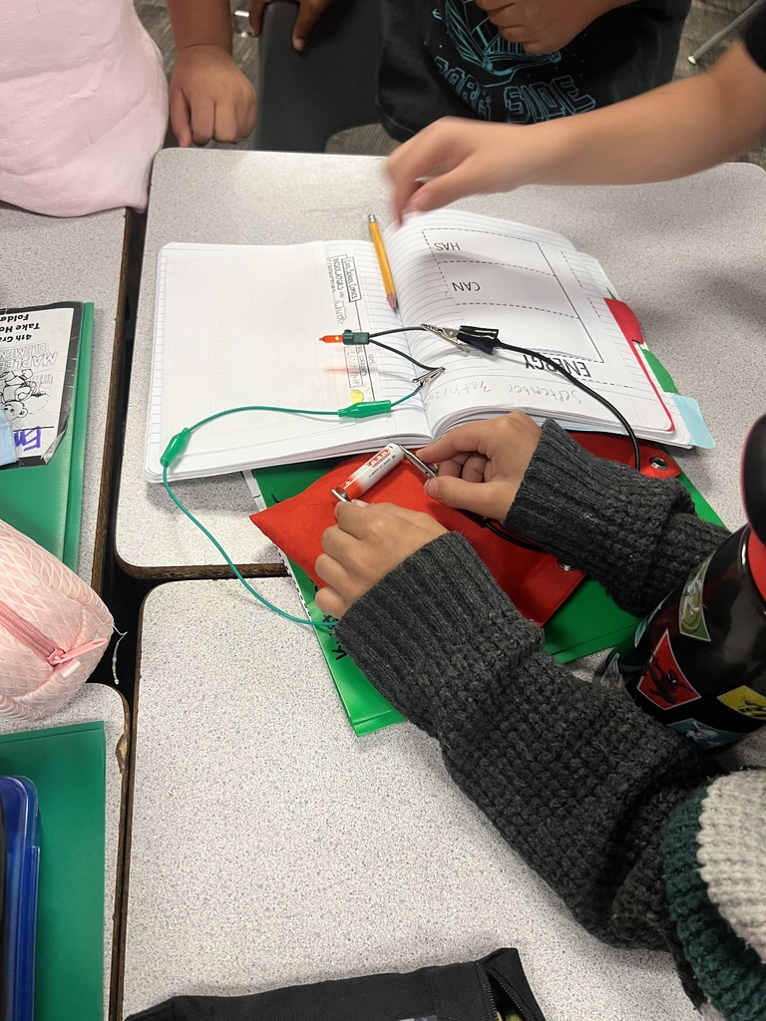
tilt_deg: -56.3
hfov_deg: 53.1
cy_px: 510
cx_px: 383
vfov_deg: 67.3
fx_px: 767
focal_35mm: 26
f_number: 1.5
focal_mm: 5.7
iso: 125
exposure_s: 1/60
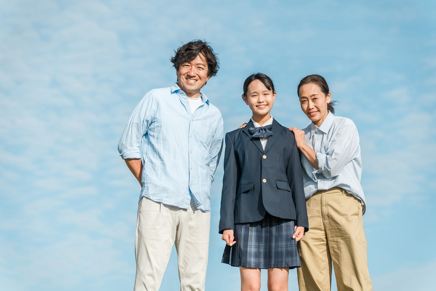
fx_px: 1441
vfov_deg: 11.5
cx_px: 218
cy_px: 146
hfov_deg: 17.2
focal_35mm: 119
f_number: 4.5
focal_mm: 119
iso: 100
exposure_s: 1/1600
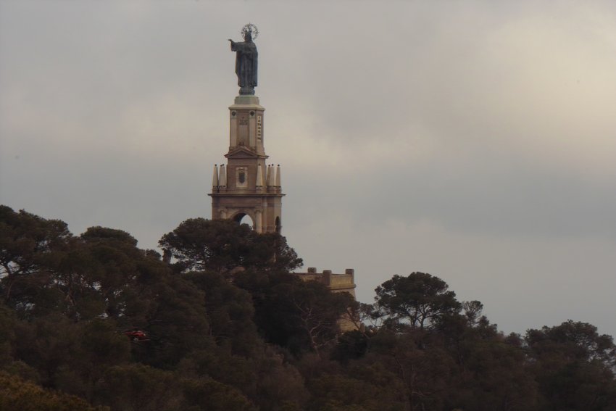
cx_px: 308
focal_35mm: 135
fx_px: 2310
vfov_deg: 10.2
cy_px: 206
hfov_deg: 15.2
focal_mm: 78
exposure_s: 1/320
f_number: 11
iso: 200
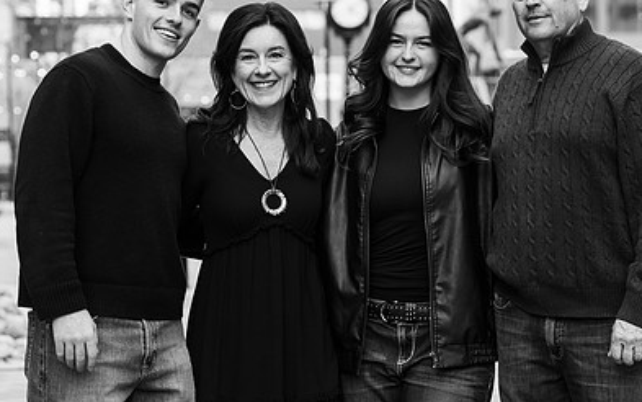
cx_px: 268
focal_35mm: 152
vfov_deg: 8.6
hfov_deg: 13.8
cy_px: 171
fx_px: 2661
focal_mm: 101
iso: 640
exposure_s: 1/125
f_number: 5
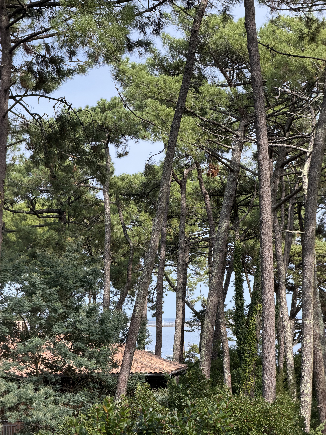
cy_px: 218
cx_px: 163
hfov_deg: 14.8
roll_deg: +0.0
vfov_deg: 19.6
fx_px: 1256
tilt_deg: +4.3
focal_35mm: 100
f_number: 2.8
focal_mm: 16.89
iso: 50
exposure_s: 1/613
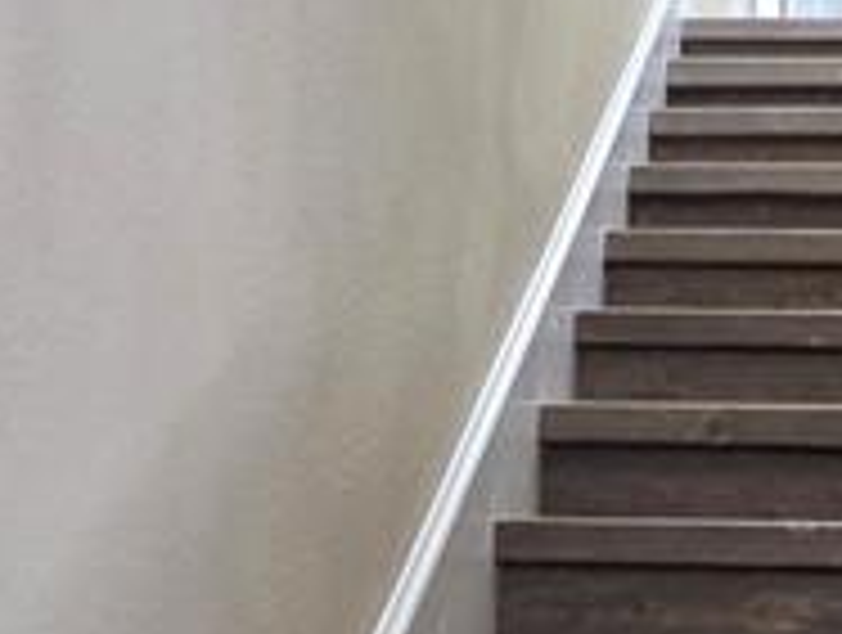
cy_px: 818
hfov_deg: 26.3
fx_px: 1730
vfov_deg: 19.3
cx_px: 774
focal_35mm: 71
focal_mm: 2.2
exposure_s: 1/60
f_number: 2.2
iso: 1250
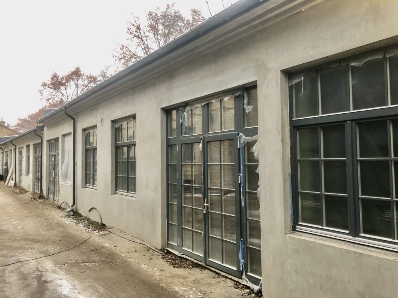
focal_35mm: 28
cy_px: 149
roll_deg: -0.3
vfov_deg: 49.7
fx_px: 322
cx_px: 199
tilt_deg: +3.1
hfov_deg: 63.4
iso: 32
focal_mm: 4
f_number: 1.8
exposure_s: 1/25
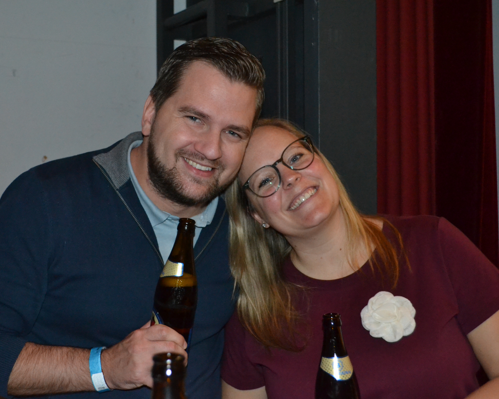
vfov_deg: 27.6
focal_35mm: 55
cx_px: 205
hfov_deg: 34.1
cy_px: 201
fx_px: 812
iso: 3200
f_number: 4.8
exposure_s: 1/60
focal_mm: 32
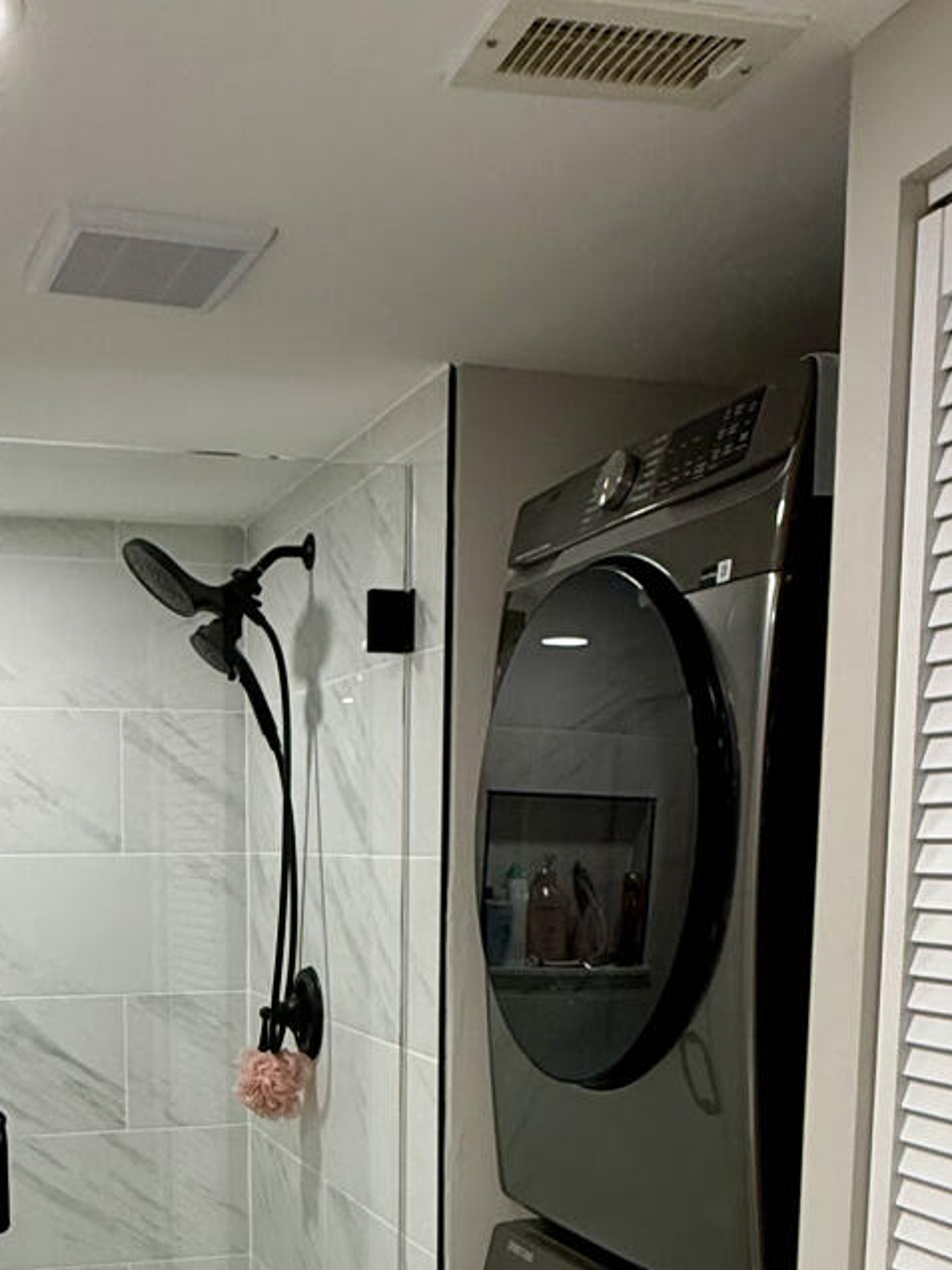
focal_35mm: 44
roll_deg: -0.2
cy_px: 1102
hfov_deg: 32.4
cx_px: 269
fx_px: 1613
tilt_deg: -8.8
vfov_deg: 40.3
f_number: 2.2
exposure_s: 1/120
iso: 200
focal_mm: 2.22
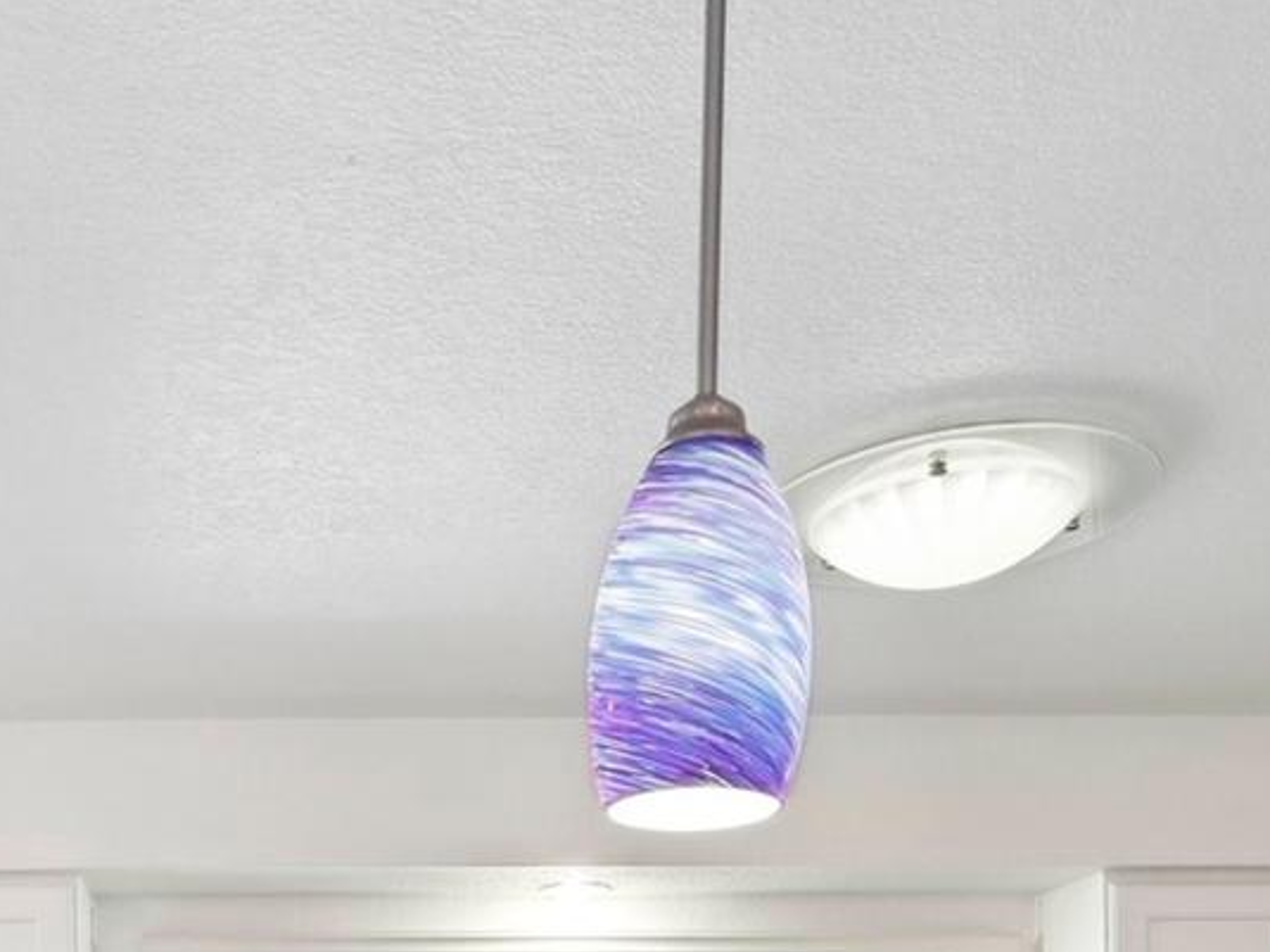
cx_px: 237
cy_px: 1242
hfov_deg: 39.5
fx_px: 1687
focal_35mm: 46
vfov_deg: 26.6
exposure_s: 1/20
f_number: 8
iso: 400
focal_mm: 16
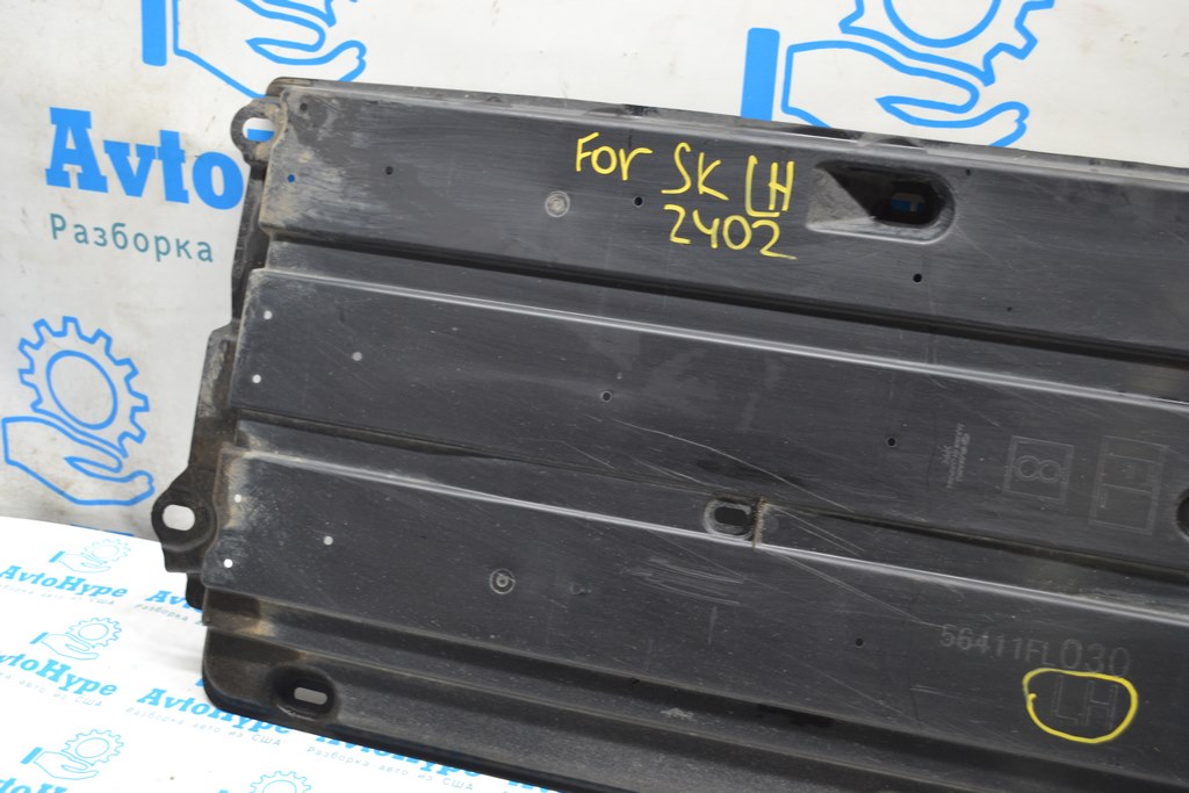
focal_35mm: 42
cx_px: 594
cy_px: 396
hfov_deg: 46.4
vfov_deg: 31.9
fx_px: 1387
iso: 400
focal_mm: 28
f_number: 4.5
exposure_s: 1/30
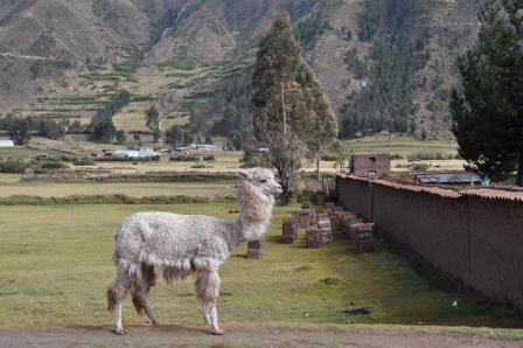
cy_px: 174
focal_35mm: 57
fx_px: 827
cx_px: 262
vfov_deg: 23.7
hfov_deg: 35.1
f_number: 8
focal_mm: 38
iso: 200
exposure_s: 1/250
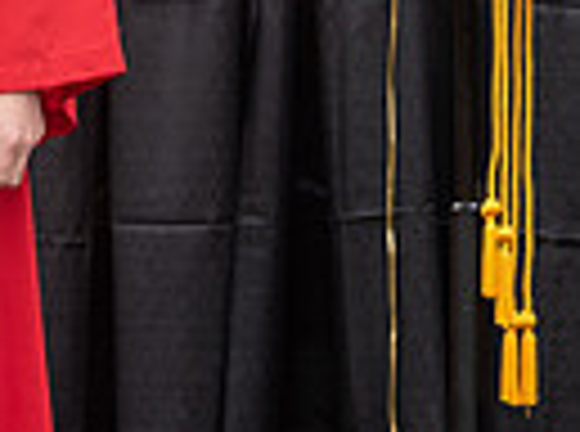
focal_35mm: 303
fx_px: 5063
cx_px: 385
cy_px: -58
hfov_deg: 6.6
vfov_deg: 4.9
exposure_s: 1/320
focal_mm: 52
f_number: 5
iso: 500
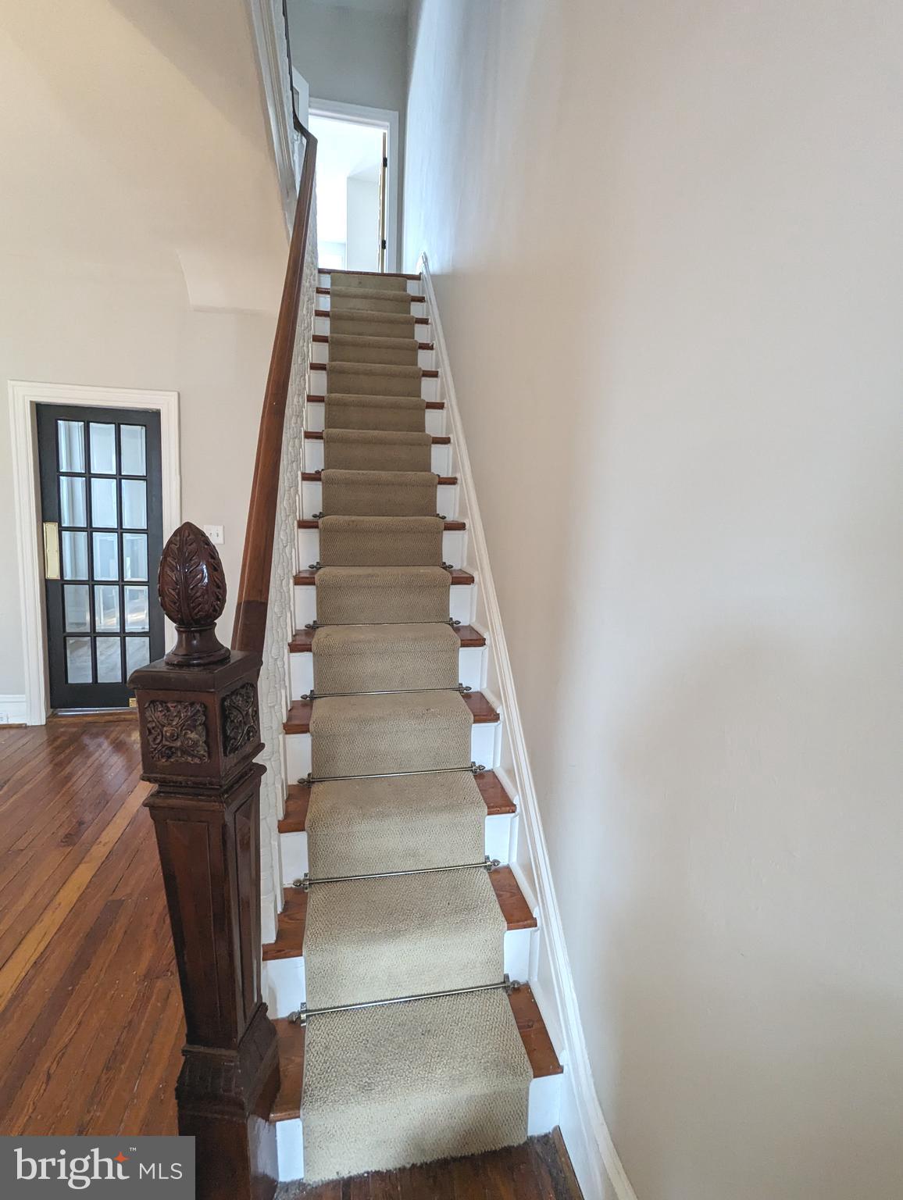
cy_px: 600
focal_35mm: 16
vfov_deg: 94.4
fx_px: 555
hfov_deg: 78.2
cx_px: 452
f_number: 2.2
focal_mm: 2.35
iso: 283
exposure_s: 1/43.1
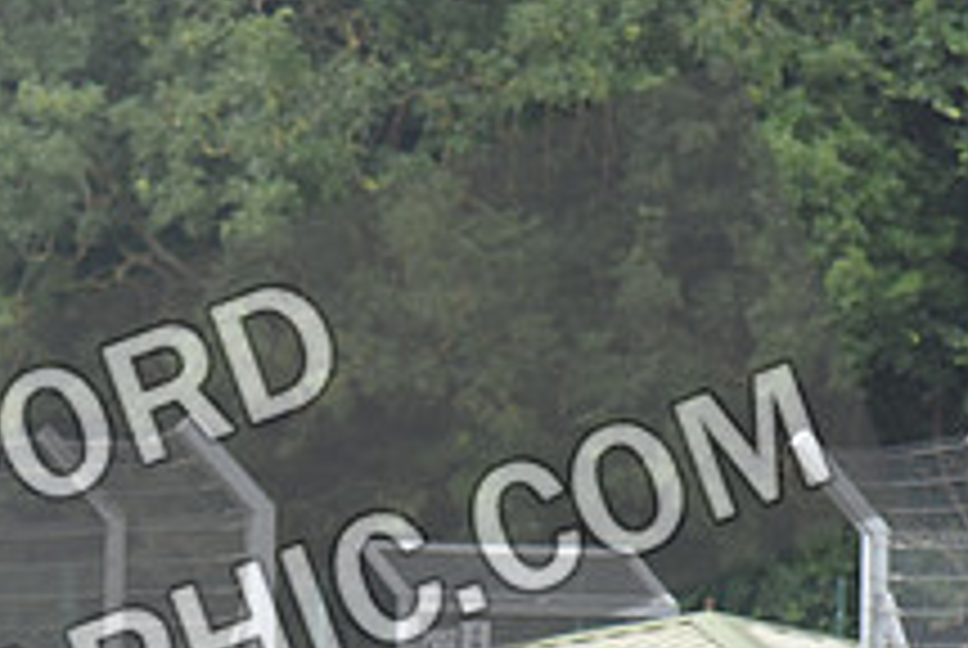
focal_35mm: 539
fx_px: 14513
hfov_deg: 3.8
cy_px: 592
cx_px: -14
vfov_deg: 2.6
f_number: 5.6
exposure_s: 1/640
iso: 1100
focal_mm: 200
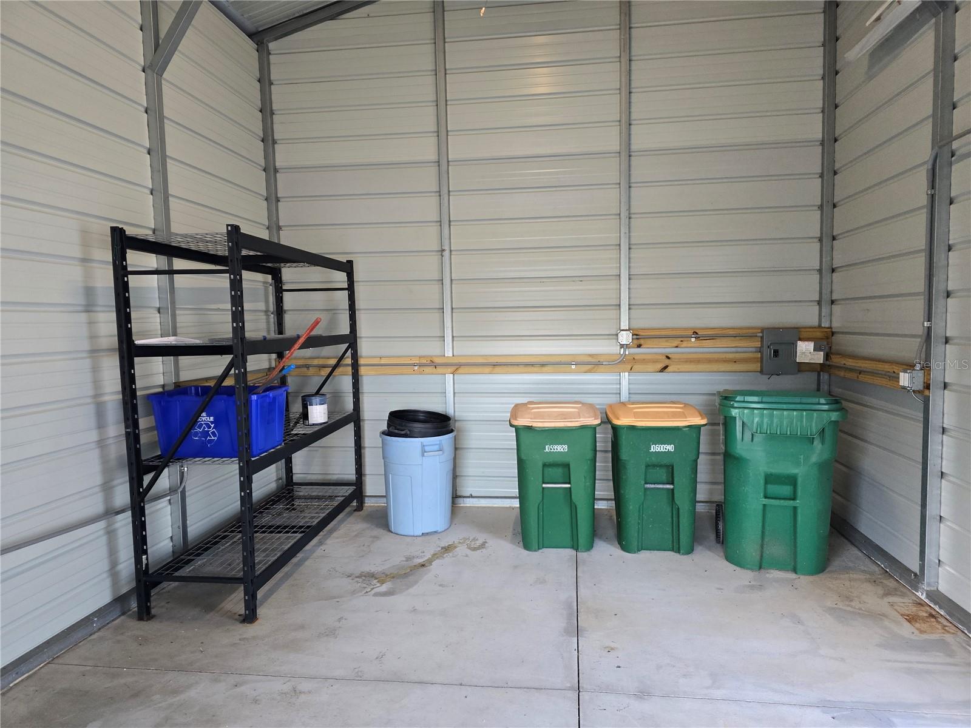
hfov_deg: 73.9
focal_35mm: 23
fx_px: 645
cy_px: 364
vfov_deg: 58.9
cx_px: 486
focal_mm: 6.3
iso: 400
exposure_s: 1/120
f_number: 1.7
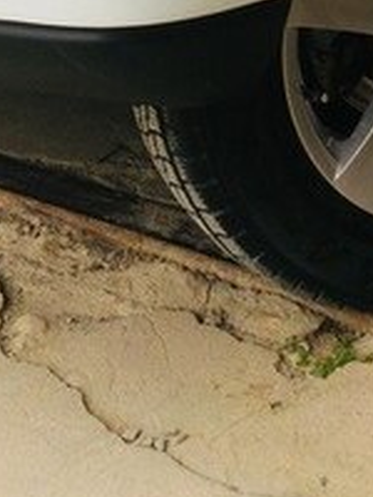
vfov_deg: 24.7
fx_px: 1034
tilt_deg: -12.5
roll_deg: +2.4
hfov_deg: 20.4
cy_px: -82
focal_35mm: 72
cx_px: 231
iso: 50
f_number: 2.2
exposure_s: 1/50
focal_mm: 4.15
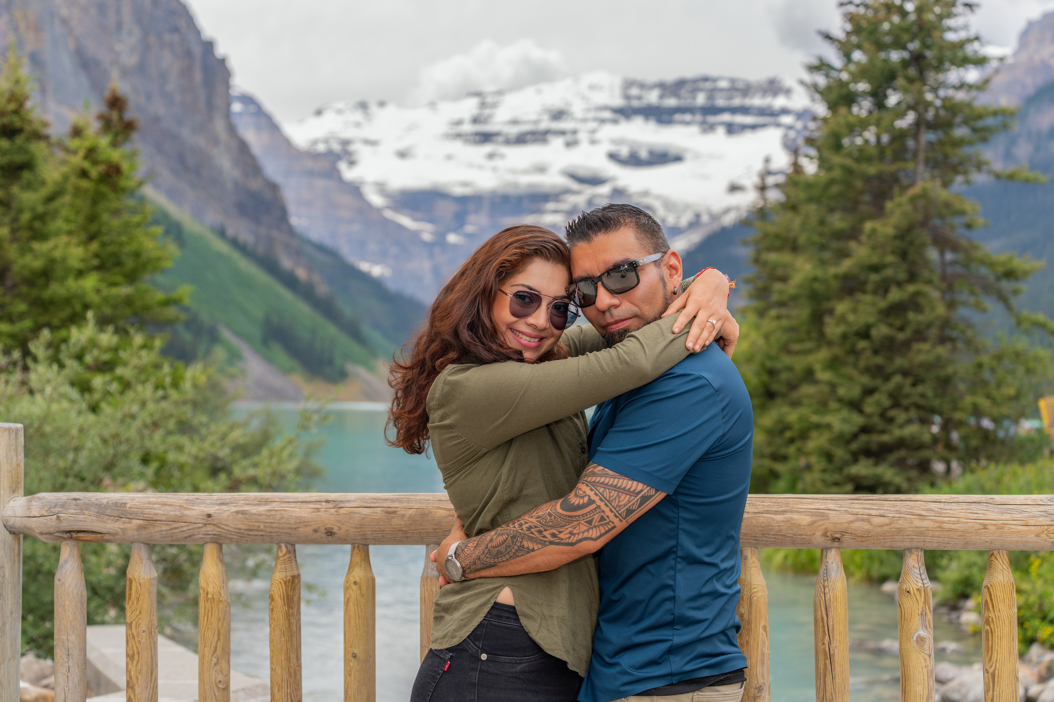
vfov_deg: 28.6
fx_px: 1376
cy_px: 348
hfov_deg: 41.9
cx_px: 519
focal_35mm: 47
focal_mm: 46
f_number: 3.2
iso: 160
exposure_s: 1/400
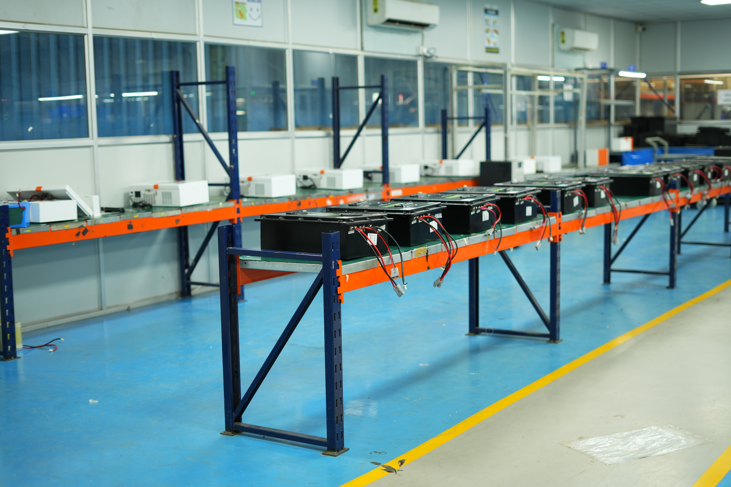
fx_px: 1015
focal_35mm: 50
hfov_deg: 39.6
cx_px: 366
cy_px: 244
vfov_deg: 27.0
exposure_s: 1/125
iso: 400
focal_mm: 50
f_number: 2
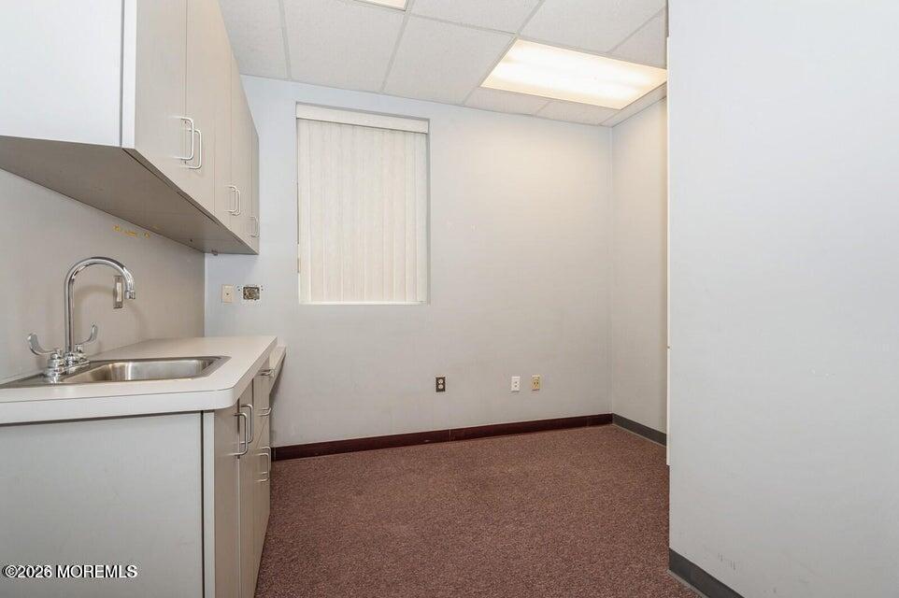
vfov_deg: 70.4
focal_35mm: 17
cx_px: 450
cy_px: 299
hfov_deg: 93.3
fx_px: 424
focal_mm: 17
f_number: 8
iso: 200
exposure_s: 1/30
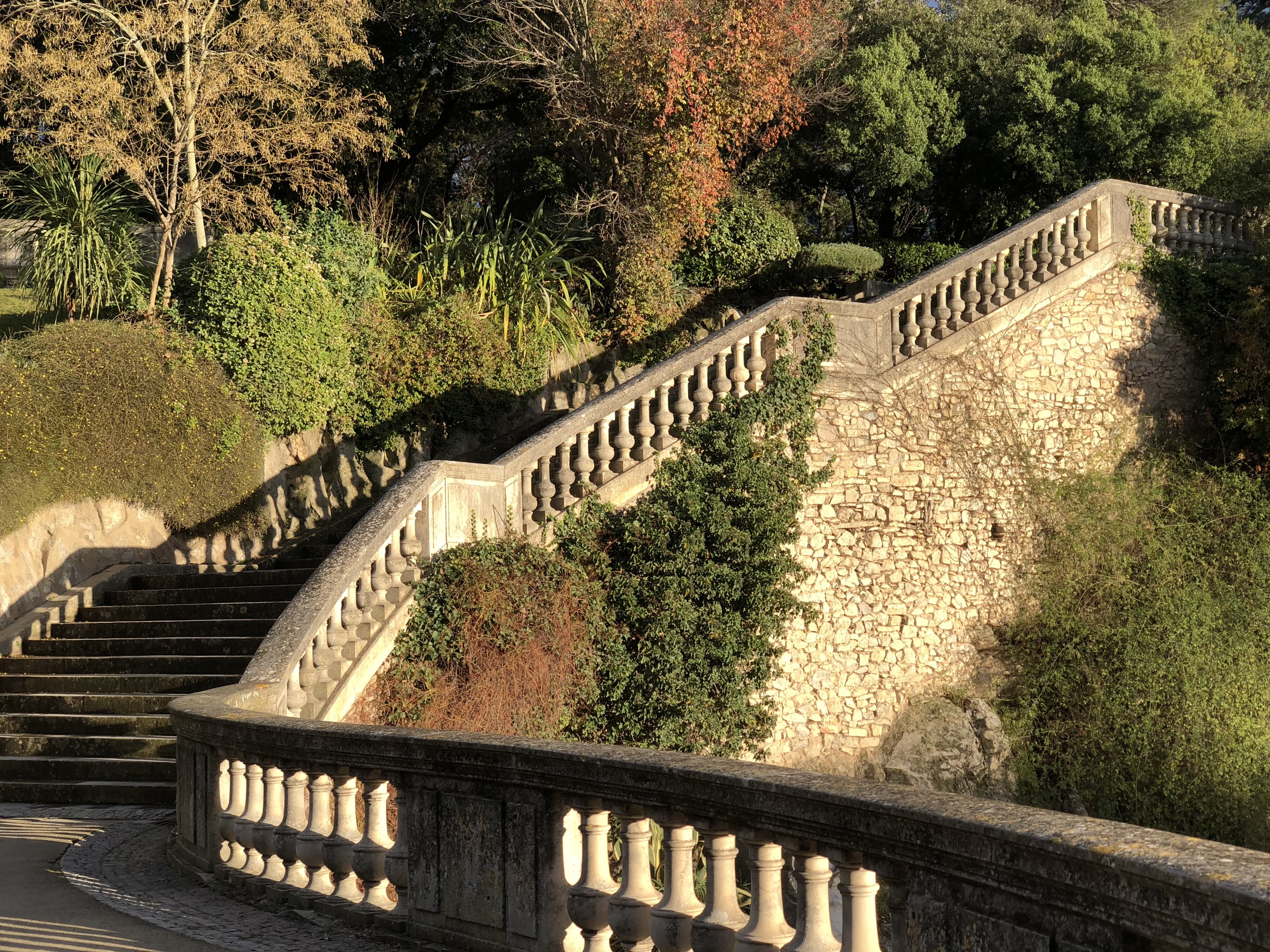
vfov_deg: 28.0
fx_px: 1908
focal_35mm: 52
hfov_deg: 36.8
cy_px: 476
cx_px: 635
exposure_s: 1/306
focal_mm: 6
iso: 16
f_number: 2.4
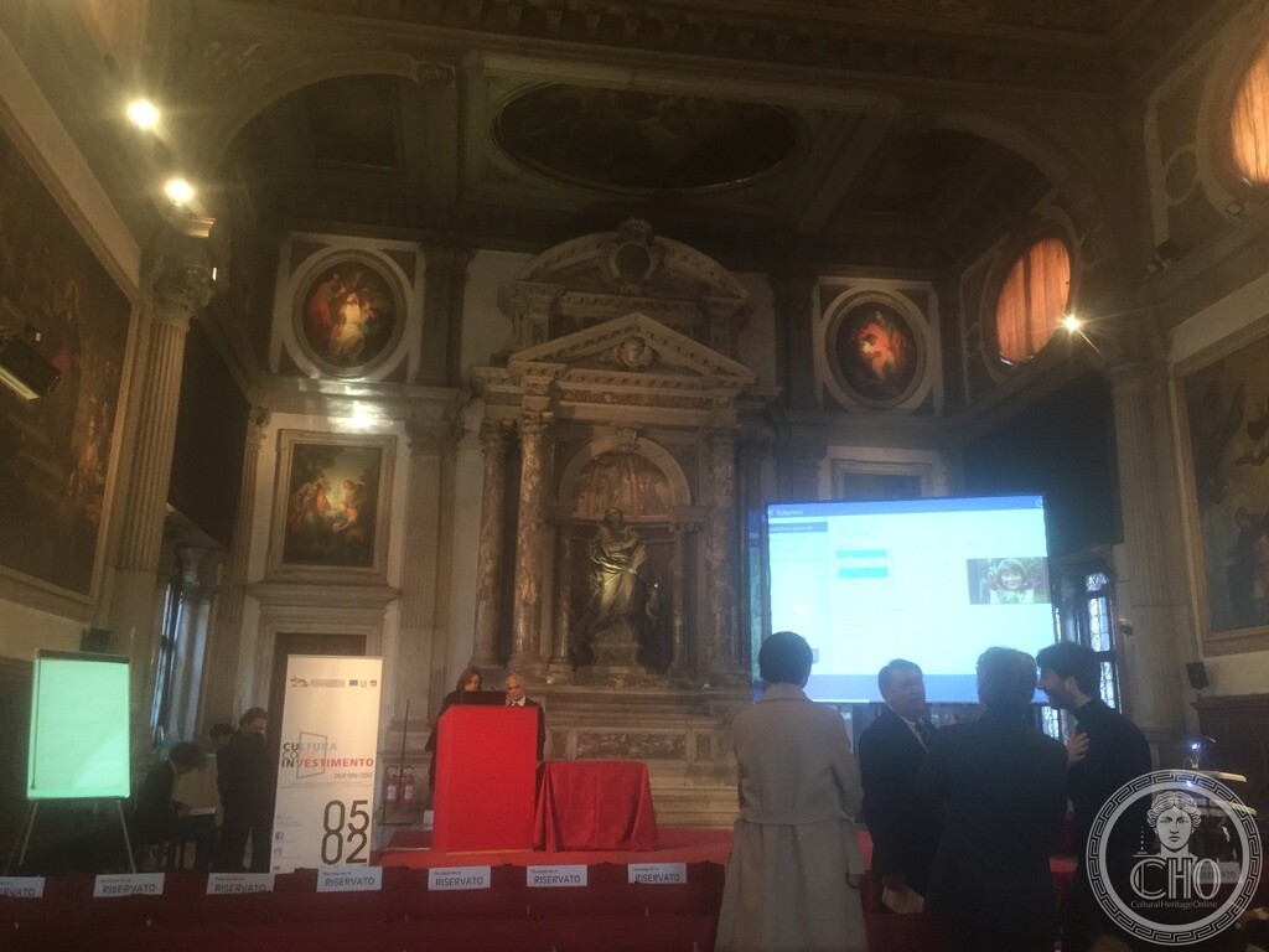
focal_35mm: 29
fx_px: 1063
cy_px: 476
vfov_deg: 48.2
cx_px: 634
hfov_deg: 61.7
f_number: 2.2
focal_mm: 4.15
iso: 250
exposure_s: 1/33
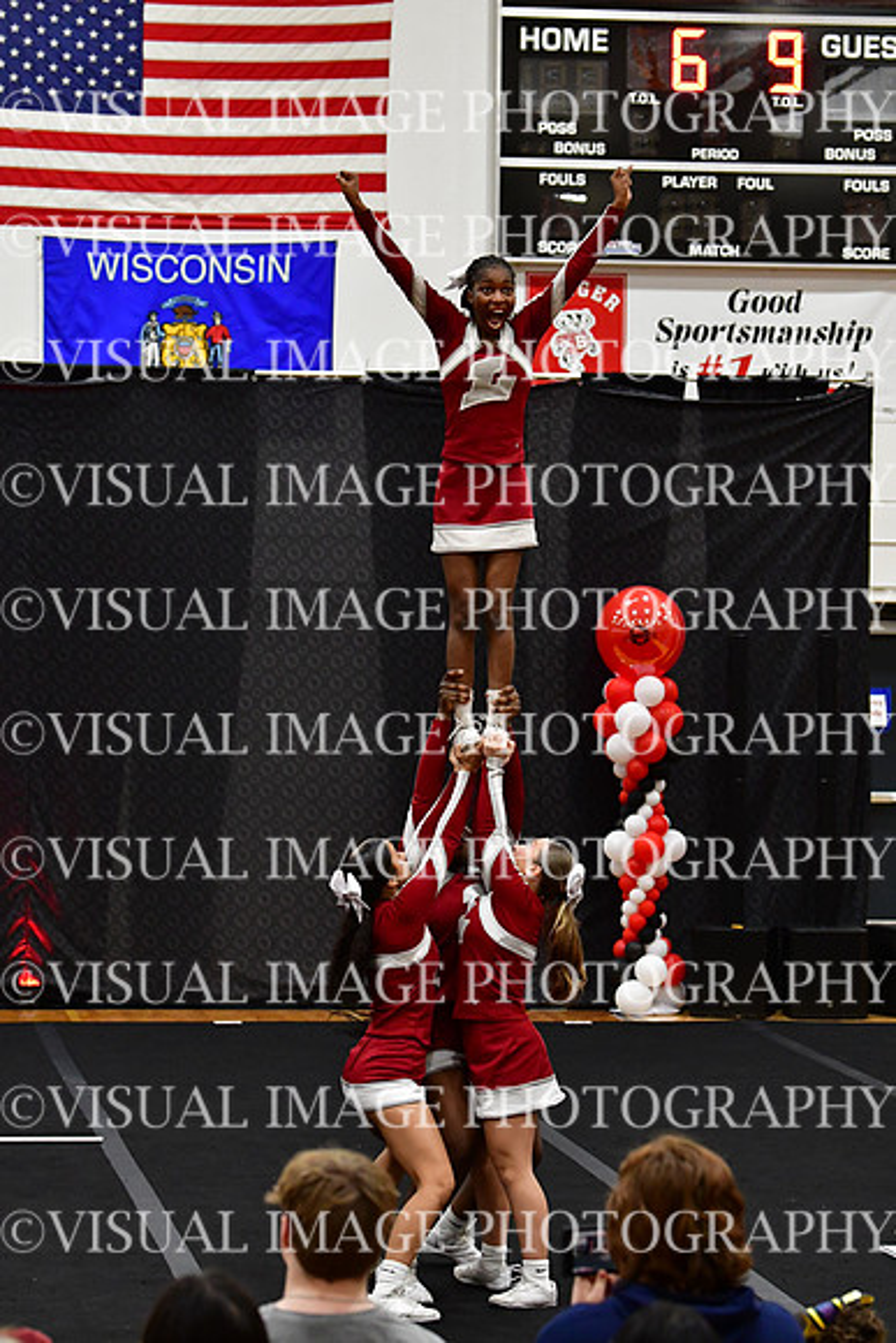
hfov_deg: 10.8
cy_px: 672
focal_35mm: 127
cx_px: 448
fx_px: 4738
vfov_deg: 16.1
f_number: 4
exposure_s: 1/500
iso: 4000
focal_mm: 85
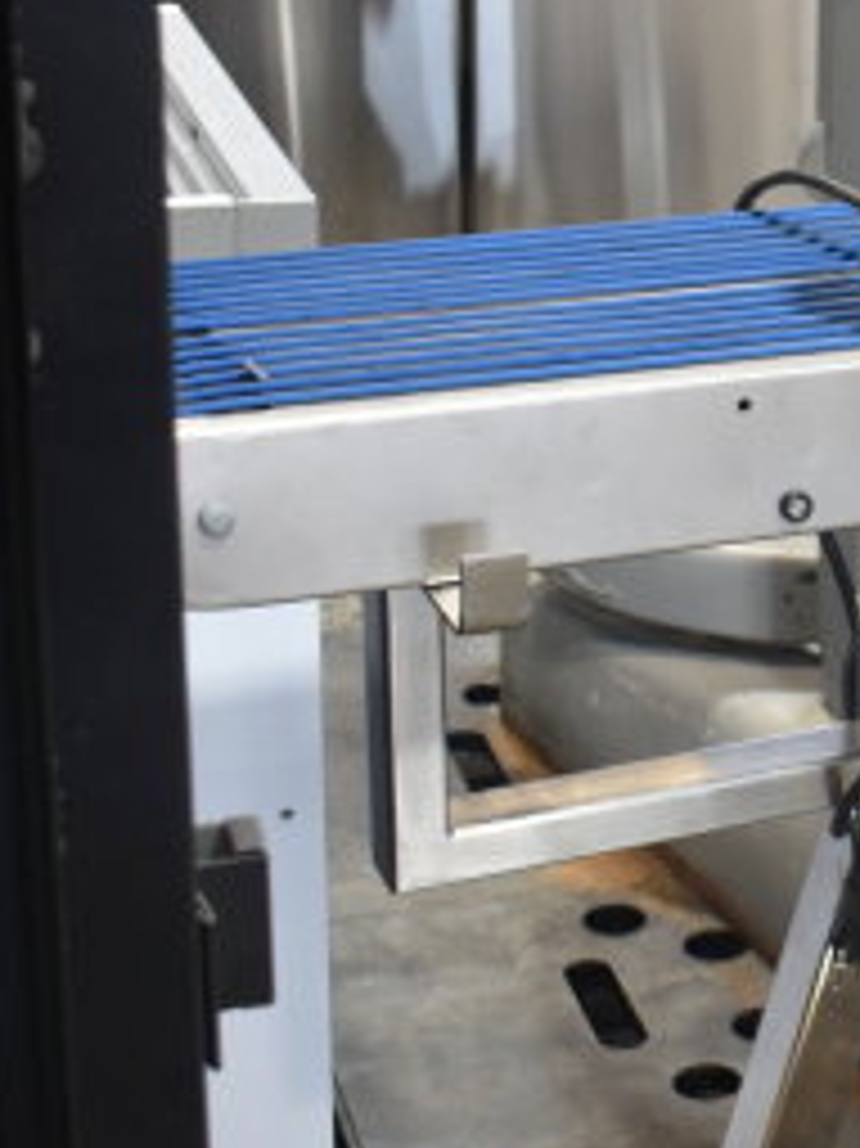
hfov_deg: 14.6
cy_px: 389
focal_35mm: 93
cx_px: 1360
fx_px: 3088
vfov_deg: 21.0
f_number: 4
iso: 400
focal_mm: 27
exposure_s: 1/40
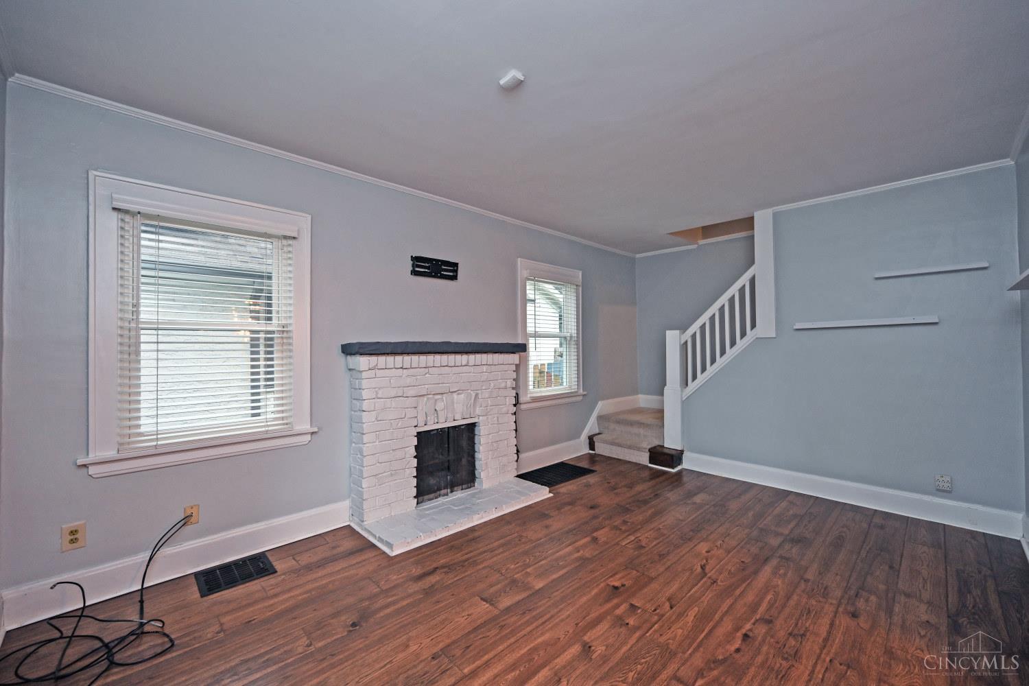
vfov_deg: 81.2
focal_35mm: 14
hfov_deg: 104.3
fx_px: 400
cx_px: 514
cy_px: 343
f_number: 4
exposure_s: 1/60
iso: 560
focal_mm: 14
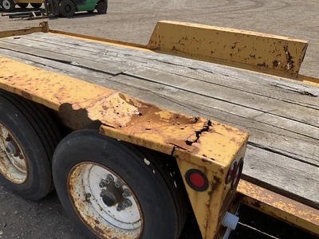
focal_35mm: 29
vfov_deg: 48.2
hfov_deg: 61.7
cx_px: 160
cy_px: 120
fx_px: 267
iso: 25
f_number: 1.8
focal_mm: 3
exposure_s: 1/1984
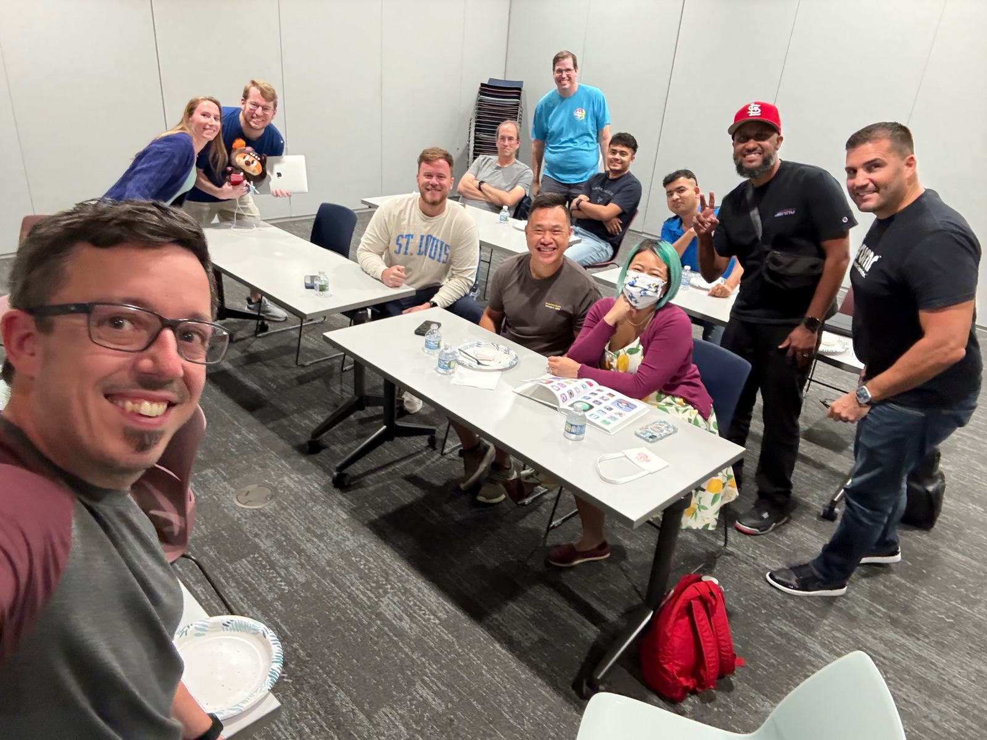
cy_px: 370
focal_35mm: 23
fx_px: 656
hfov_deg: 73.9
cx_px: 494
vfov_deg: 58.9
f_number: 1.9
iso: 320
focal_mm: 2.69
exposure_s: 1/60
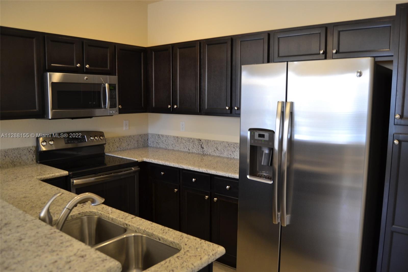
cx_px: 204
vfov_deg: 47.9
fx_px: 306
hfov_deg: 67.4
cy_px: 136
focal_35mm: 27
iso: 400
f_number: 3.5
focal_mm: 18
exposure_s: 1/13
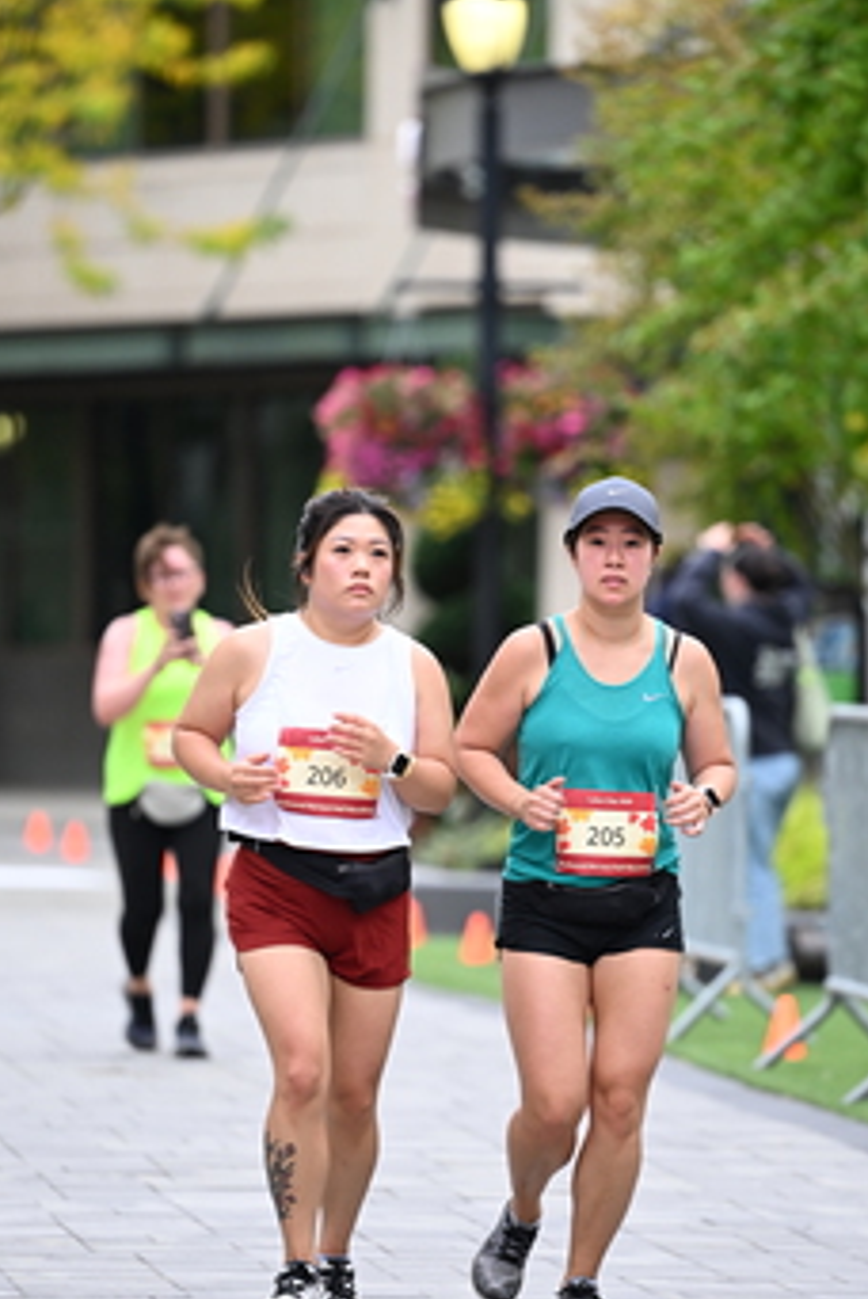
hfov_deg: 4.7
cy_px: 689
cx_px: 455
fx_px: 10466
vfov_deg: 7.1
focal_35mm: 290
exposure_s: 1/1600
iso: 640
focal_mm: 180
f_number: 2.8
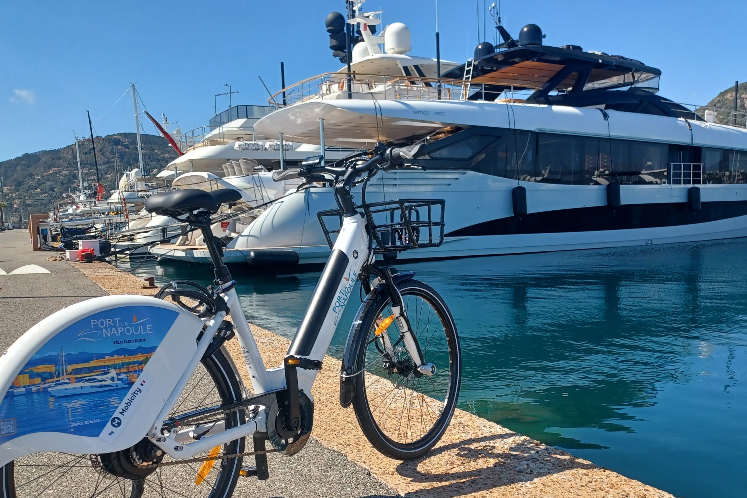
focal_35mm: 32
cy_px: 292
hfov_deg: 58.7
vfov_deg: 41.0
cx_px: 378
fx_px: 664
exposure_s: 1/373
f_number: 1.8
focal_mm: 4.6
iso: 32
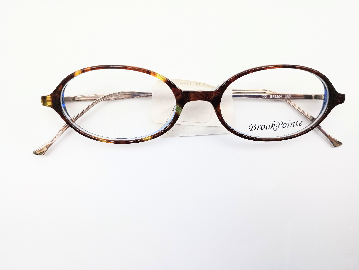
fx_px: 291
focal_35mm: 28
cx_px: 180
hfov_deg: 63.4
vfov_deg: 49.9
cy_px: 135
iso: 100
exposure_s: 1/101
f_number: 1.8
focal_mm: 4.27
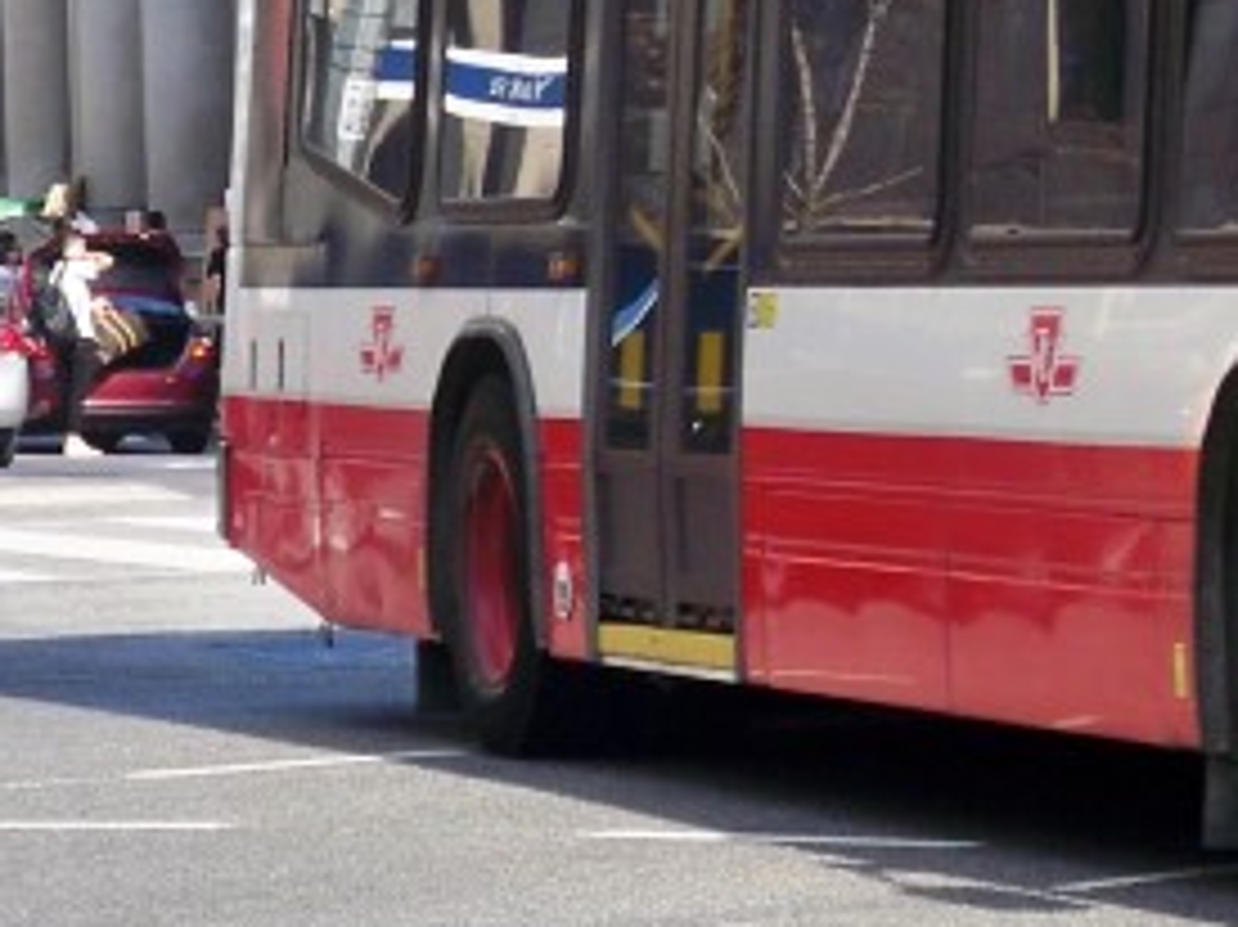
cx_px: 1859
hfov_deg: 7.7
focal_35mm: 253
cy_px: 189
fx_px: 9044
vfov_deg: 5.9
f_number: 4.5
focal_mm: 12.1
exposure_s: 1/200
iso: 64
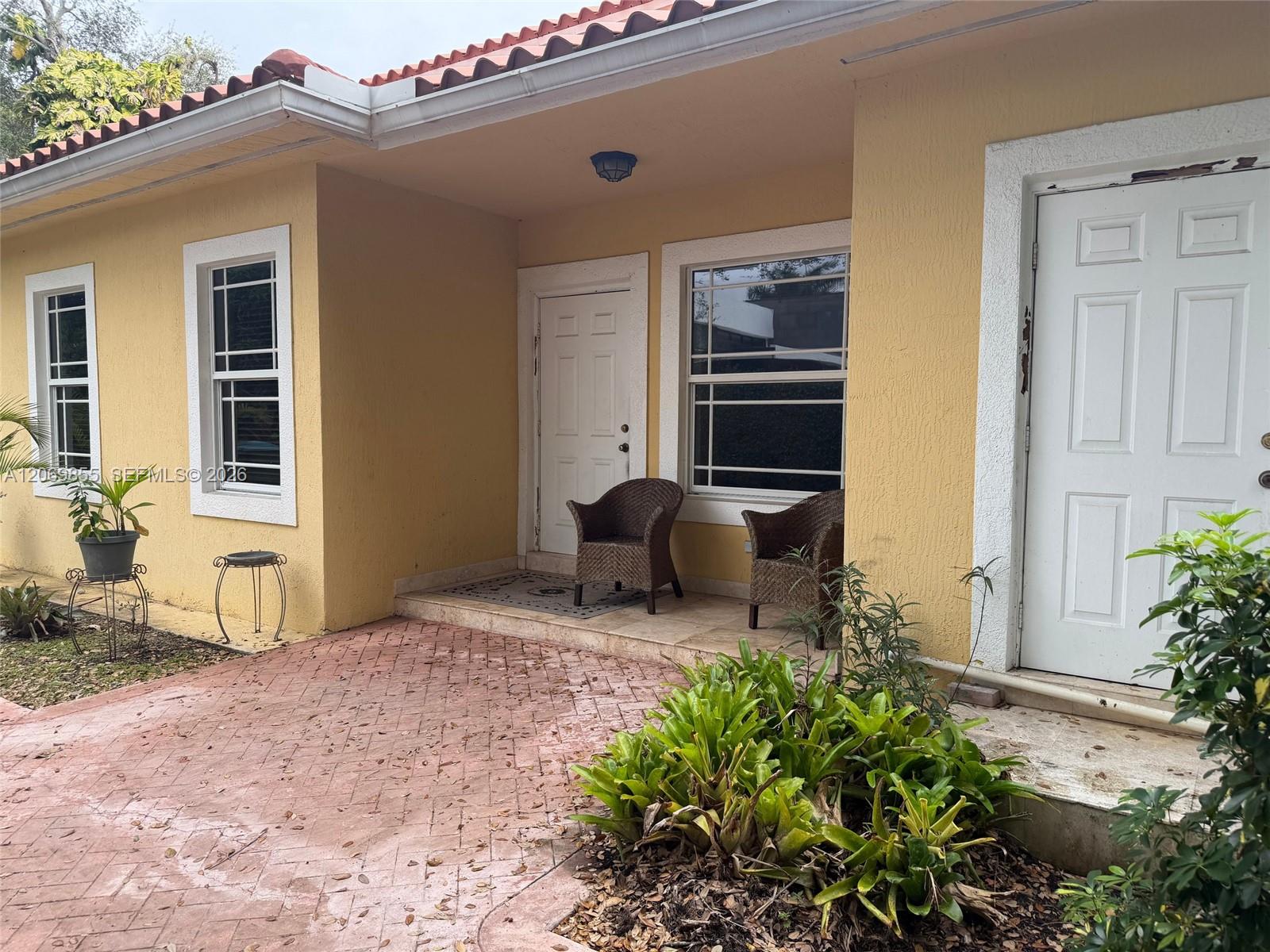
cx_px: 635
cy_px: 476
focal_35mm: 24
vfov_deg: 56.8
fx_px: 881
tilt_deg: -5.4
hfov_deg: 71.6
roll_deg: +1.0
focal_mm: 6.76
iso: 100
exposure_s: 1/979
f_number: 1.78
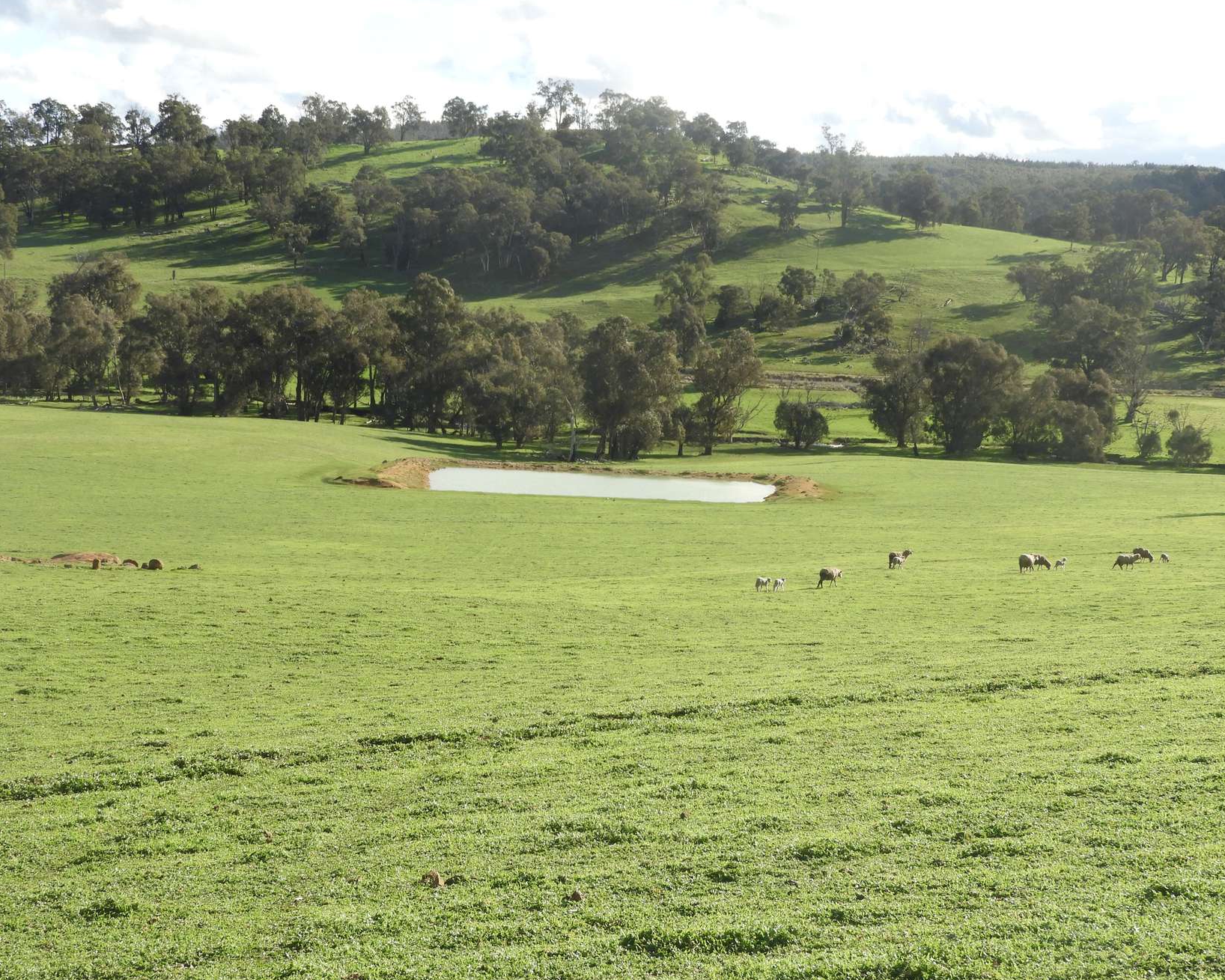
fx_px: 2284
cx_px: 586
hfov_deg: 30.0
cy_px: 509
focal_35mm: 63
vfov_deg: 24.2
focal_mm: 9.9
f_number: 4
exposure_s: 1/400
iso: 100
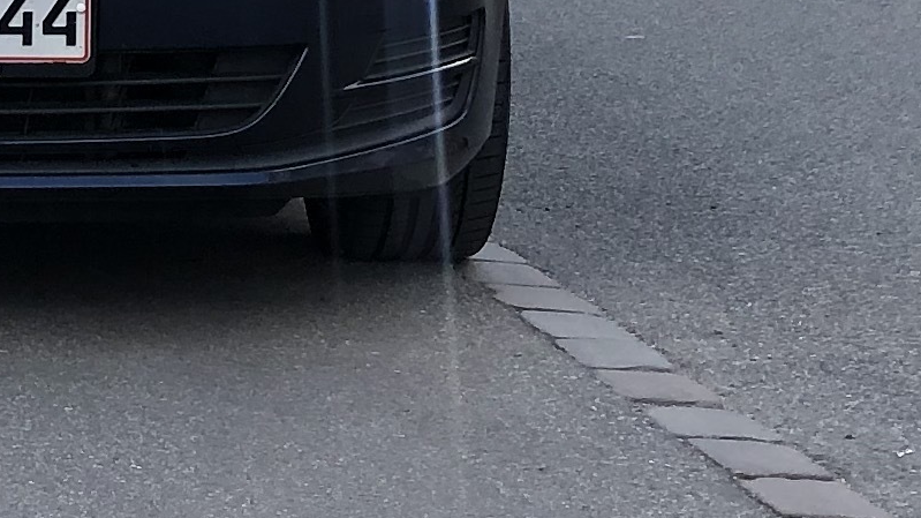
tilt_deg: -5.6
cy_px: -39
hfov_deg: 13.4
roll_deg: -0.1
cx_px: -288
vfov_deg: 7.8
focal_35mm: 154
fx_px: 3760
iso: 20
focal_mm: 4
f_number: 1.8
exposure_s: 1/545
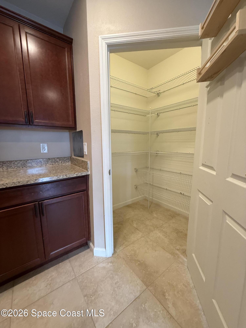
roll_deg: -0.7
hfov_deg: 85.7
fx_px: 133
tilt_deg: -7.7
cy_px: 164
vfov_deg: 102.1
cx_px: 123
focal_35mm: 14
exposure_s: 1/120
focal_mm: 2.22
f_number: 2.2
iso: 320
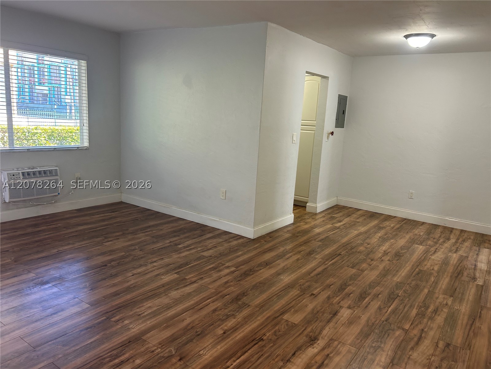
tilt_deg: -10.9
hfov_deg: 67.3
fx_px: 369
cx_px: 246
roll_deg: -3.9
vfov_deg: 53.1
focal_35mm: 26
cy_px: 184
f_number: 1.5
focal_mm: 5.7
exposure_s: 1/121
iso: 100
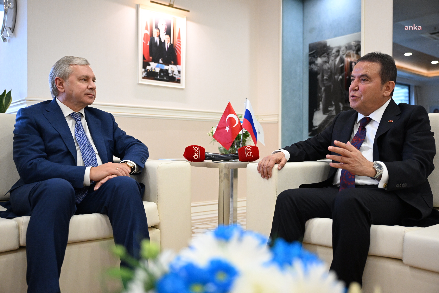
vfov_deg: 39.4
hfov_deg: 56.5
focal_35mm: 34
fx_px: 409
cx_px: 221
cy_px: 150
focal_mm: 32.5
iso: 4000
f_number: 2.8
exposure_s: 1/320
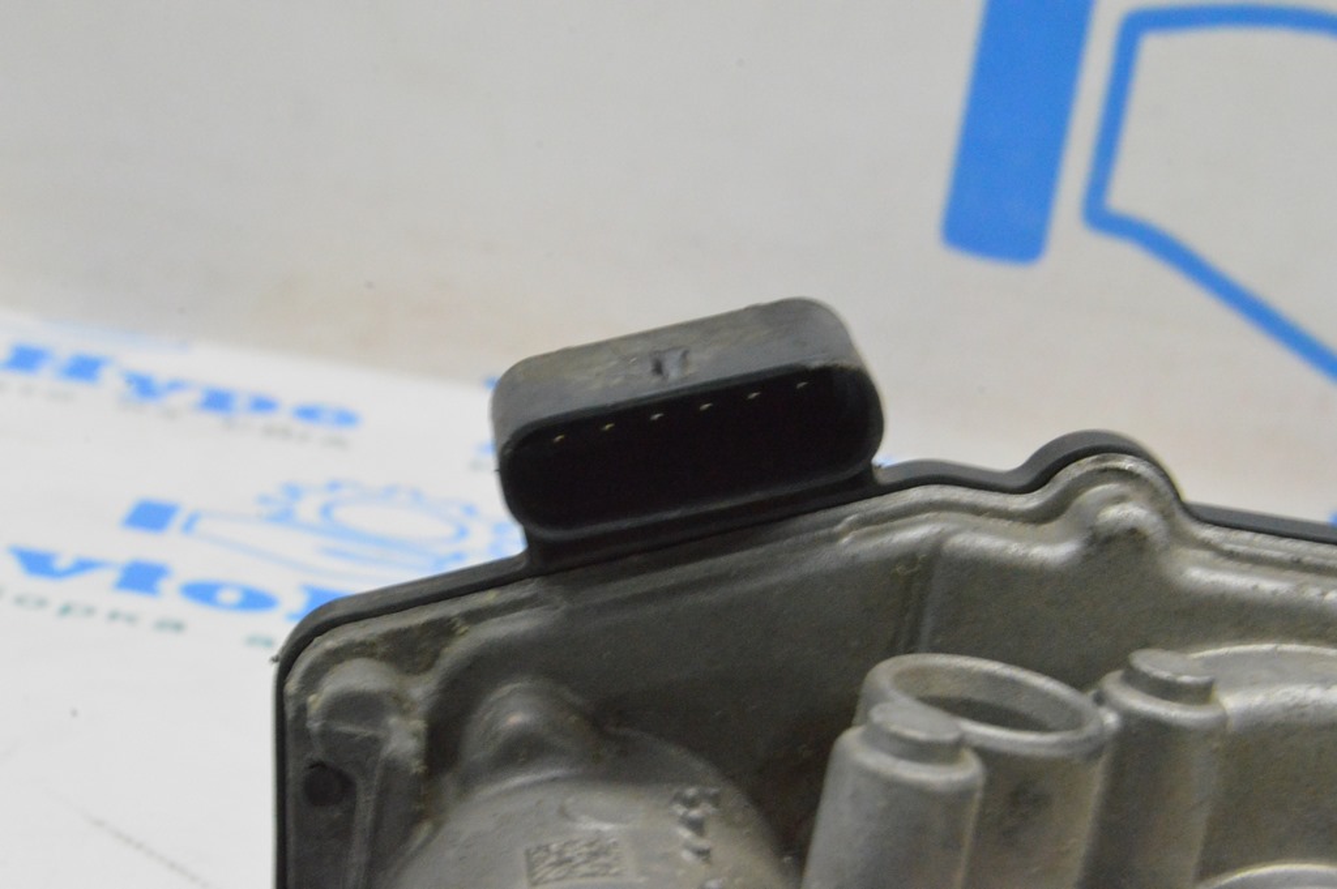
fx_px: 3061
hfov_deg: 24.6
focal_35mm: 82
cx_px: 668
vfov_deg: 16.5
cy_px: 444
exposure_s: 1/15
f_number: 20
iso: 6400
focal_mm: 55
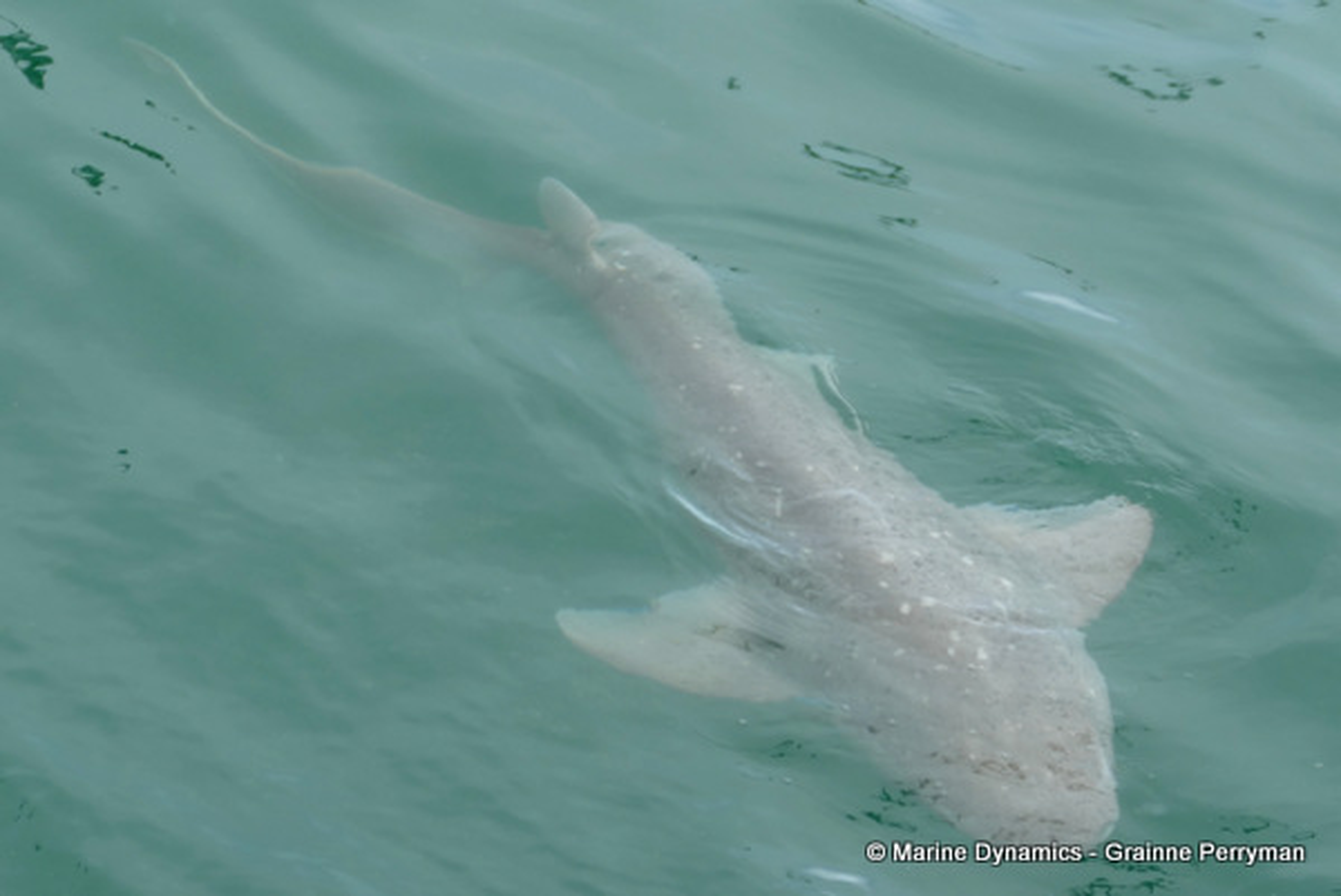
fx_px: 3578
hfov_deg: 21.2
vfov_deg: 14.3
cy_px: 448
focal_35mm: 96
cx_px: 670
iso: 125
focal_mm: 34.91
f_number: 3.8
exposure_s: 1/200
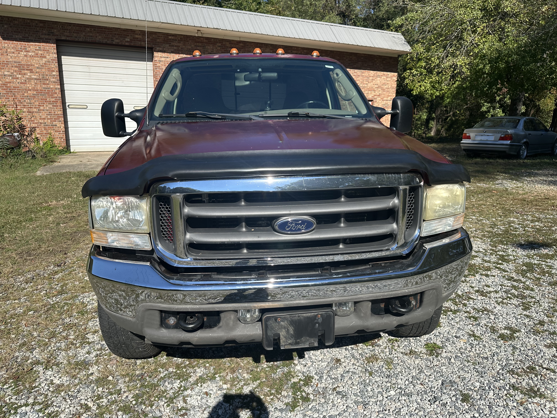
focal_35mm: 24
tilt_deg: -13.6
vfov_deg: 56.8
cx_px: 278
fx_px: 386
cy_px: 209
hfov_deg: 71.6
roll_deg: -1.6
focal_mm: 6.86
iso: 80
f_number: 1.78
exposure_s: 1/3861
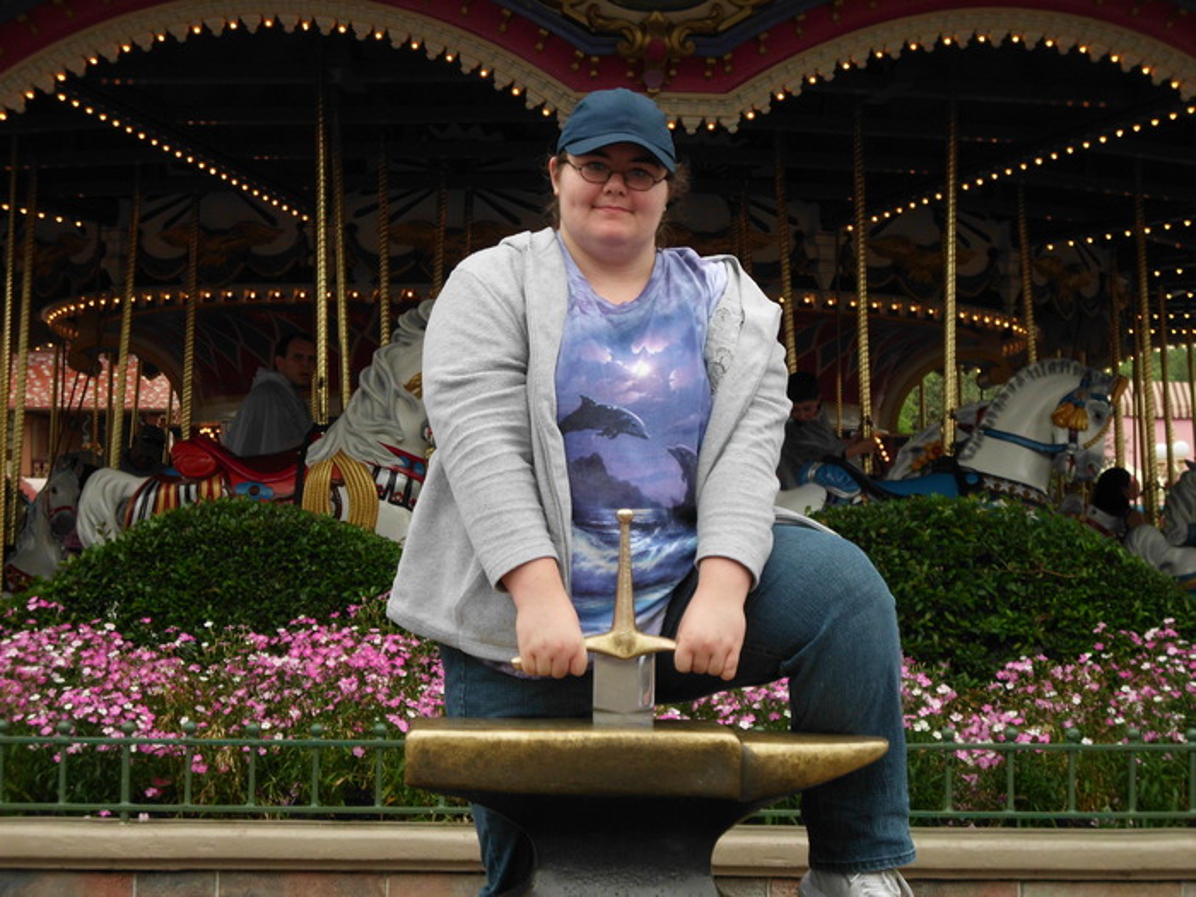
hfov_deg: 26.7
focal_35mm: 73
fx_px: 2522
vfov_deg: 20.2
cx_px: 598
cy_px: 448
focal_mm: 13.13
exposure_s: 1/181
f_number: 4.9
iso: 100
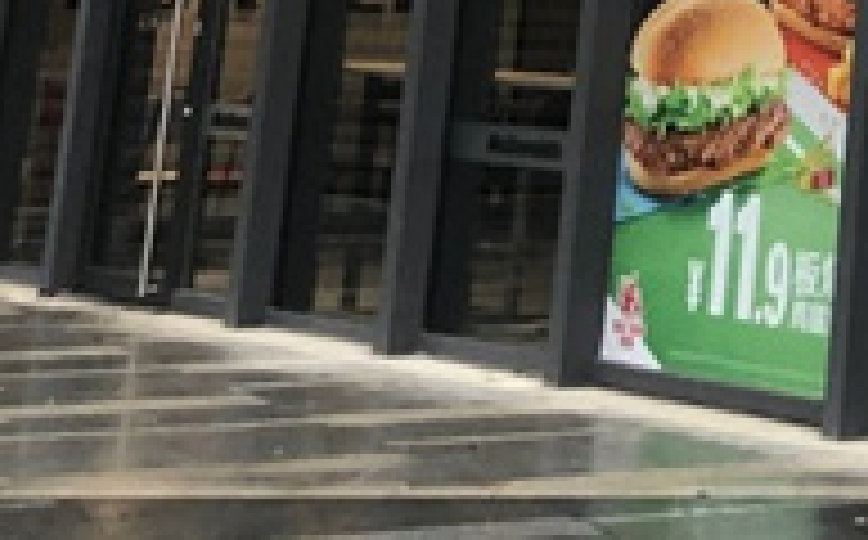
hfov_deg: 12.3
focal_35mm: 154
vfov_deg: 7.6
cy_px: -950
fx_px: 3638
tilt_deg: +13.3
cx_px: 1651
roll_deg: -1.5
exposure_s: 1/40
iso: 20
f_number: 1.8
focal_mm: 3.99
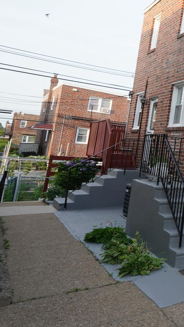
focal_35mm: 37
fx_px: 319
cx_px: 359
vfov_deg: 54.0
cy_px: 135
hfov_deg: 19.6
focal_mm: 10.5
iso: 100
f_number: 5
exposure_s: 1/100
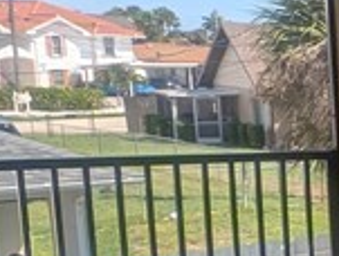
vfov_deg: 18.1
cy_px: 211
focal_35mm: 81
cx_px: 807
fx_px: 795
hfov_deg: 14.9
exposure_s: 1/820
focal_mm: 2.23
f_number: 1.95
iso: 41
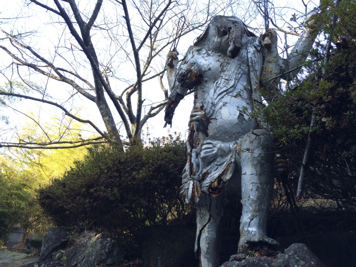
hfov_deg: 61.7
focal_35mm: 29
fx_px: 298
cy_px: 134
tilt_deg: +24.8
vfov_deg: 48.2
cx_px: 178
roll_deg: +2.3
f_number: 2.2
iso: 32
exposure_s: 1/162
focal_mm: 4.15
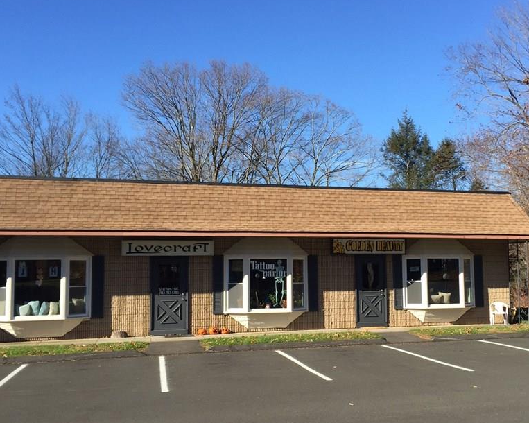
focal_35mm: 38
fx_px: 595
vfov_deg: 39.1
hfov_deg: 47.5
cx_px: 331
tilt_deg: +3.0
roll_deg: +0.0
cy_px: 234
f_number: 2.2
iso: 32
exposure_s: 1/1068
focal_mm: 4.15
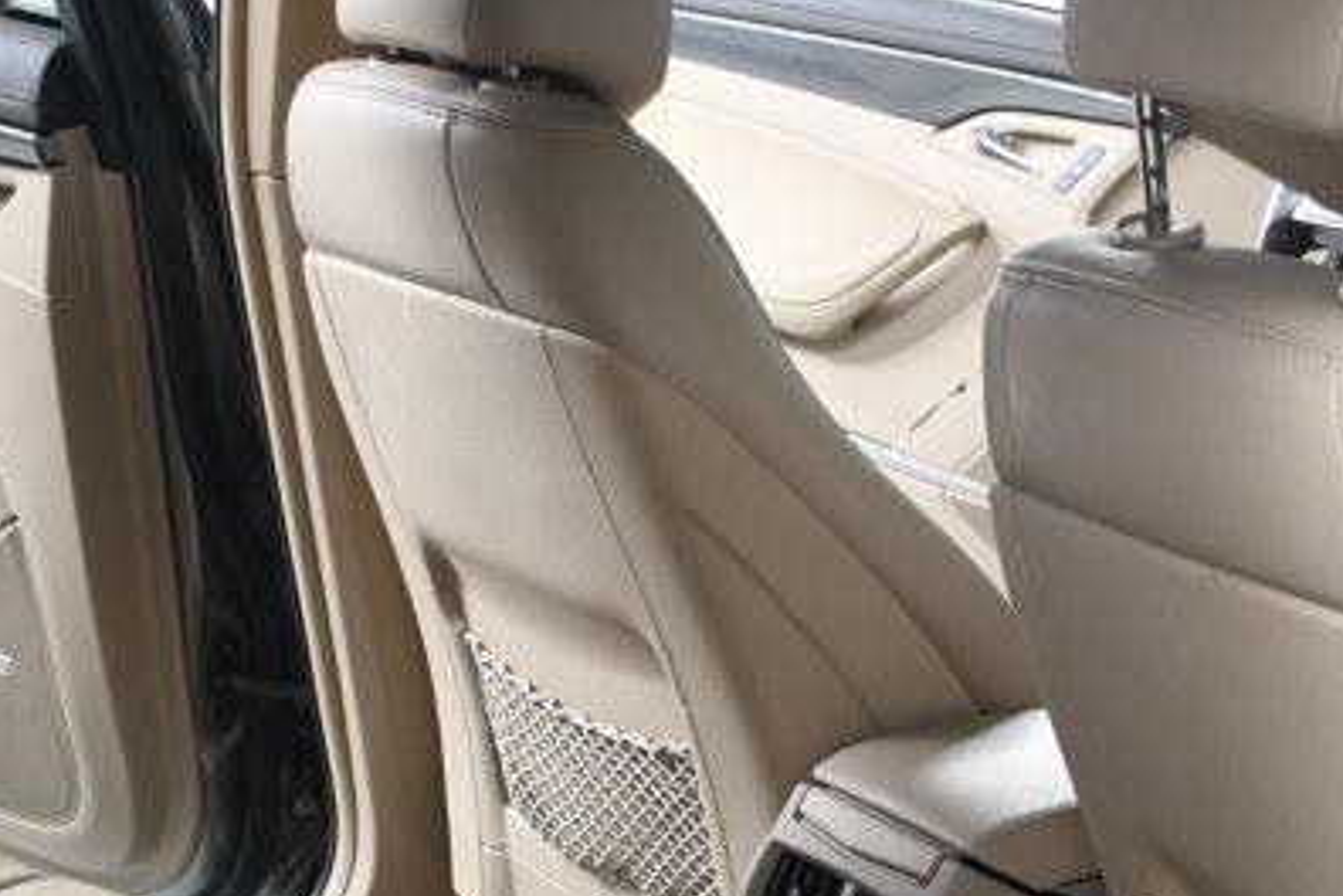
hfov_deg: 21.8
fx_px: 3469
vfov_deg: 14.7
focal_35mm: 93
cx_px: 916
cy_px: 662
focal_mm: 24
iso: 100
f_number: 4.5
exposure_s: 1/160
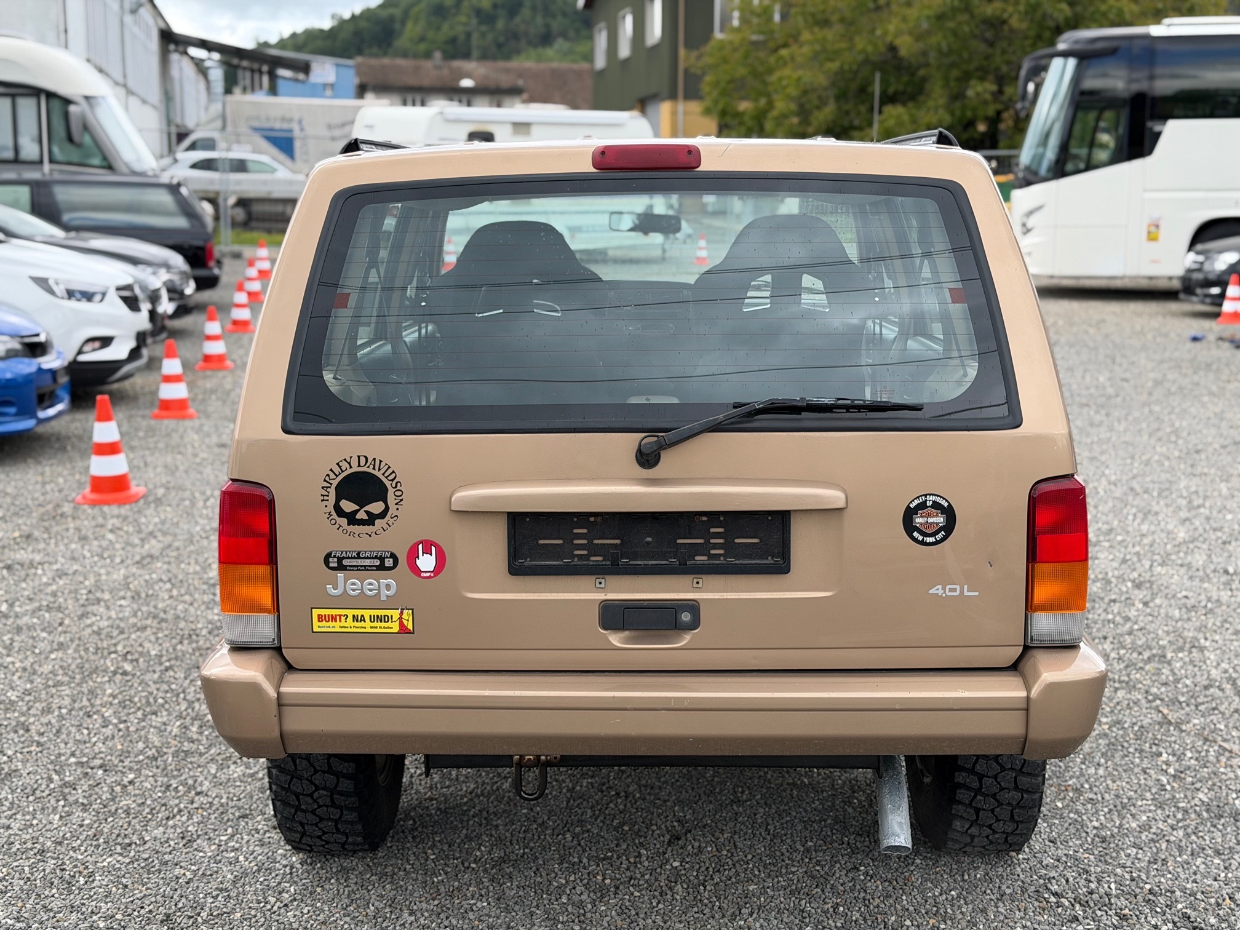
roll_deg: +0.0
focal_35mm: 48
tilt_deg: -7.6
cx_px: 620
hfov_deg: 39.7
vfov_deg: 30.3
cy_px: 465
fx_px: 1719
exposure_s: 1/1222
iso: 64
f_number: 1.78
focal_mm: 6.76
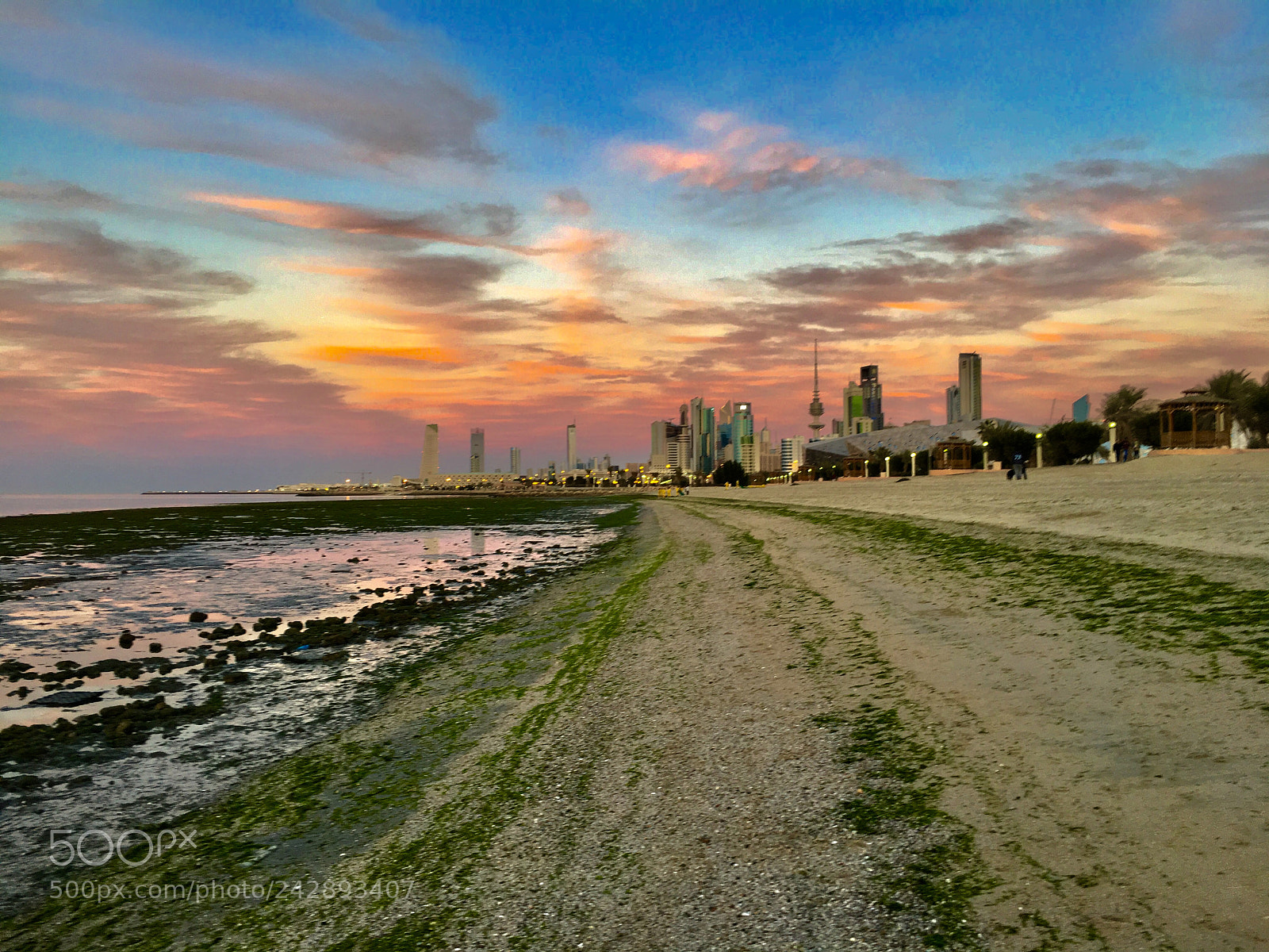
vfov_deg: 48.2
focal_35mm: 29
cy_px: 476
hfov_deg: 61.7
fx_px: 1063
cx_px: 634
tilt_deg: +0.6
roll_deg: +0.3
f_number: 2.2
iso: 32
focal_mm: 4.15
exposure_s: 1/50
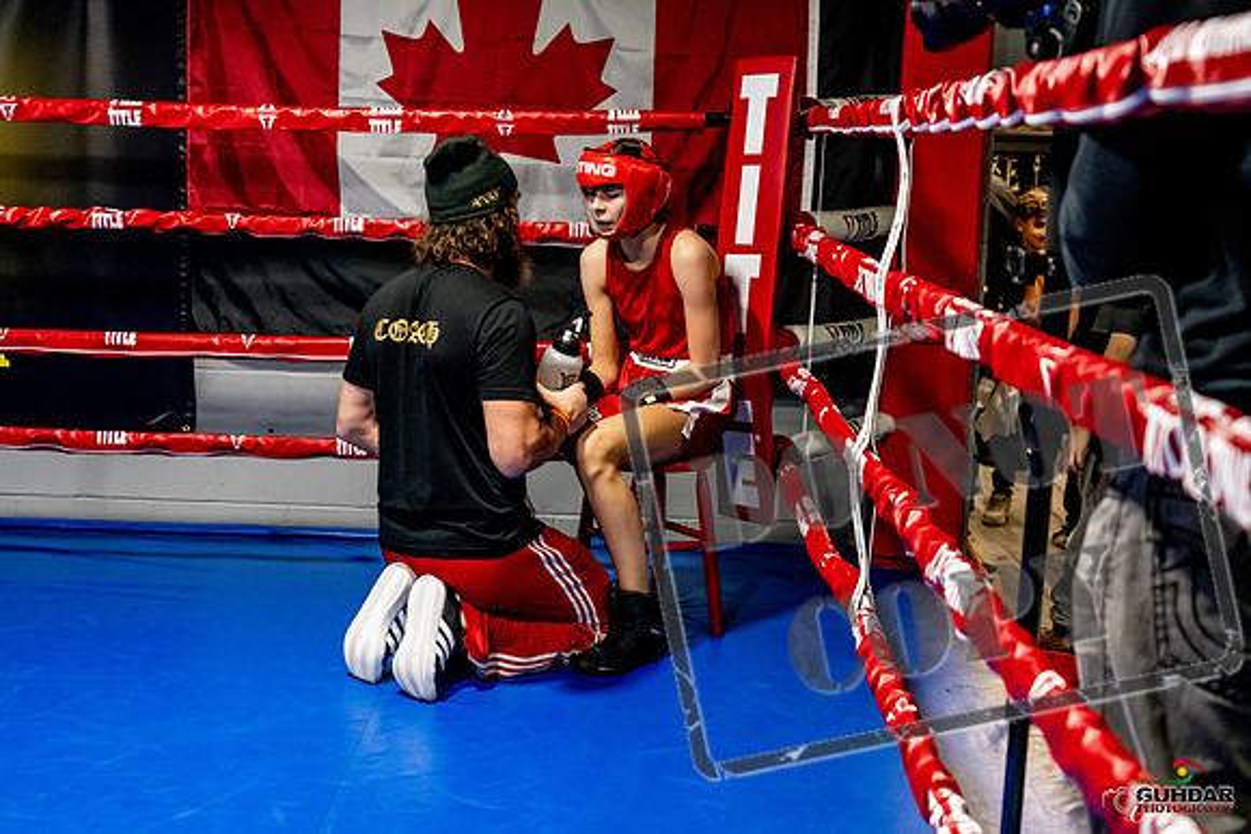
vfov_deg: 26.0
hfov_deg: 38.2
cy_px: 417
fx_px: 1807
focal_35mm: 52
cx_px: 626
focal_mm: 35
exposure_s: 1/800
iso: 5000
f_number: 2.8
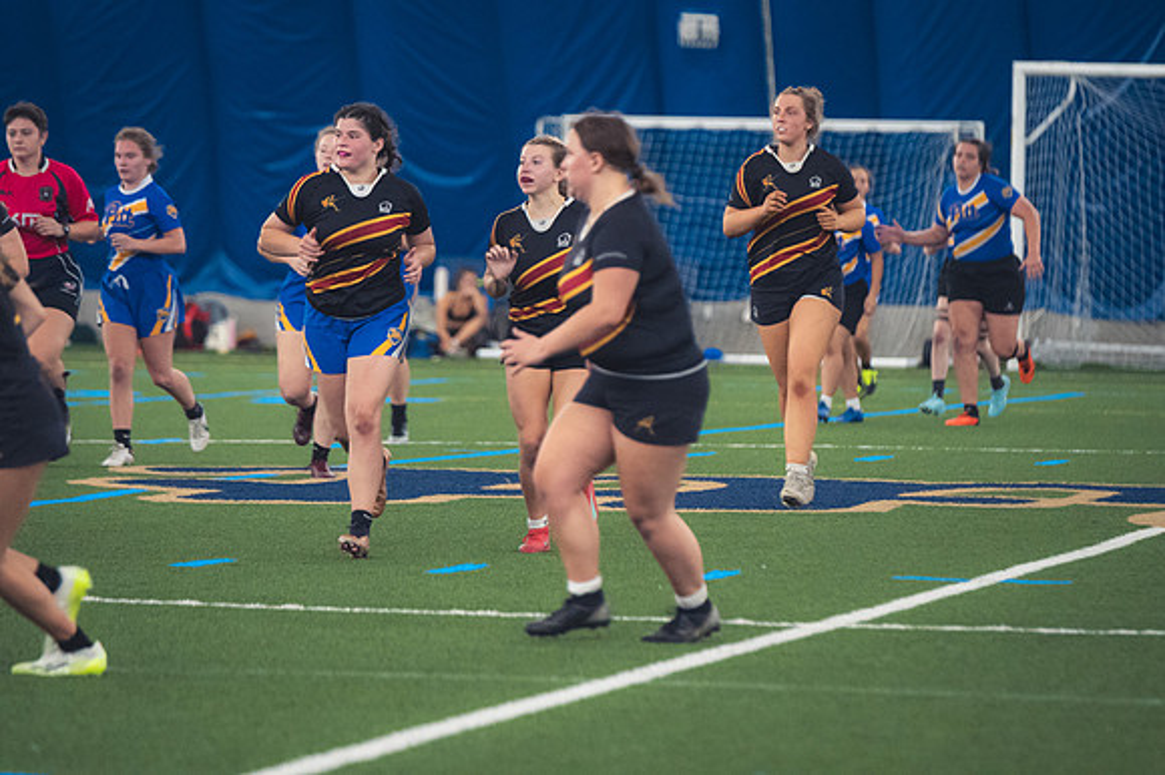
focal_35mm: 262
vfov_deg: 5.2
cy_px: 388
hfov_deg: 7.9
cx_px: 582
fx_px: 8473
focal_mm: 175
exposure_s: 1/320
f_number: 2.8
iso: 4000
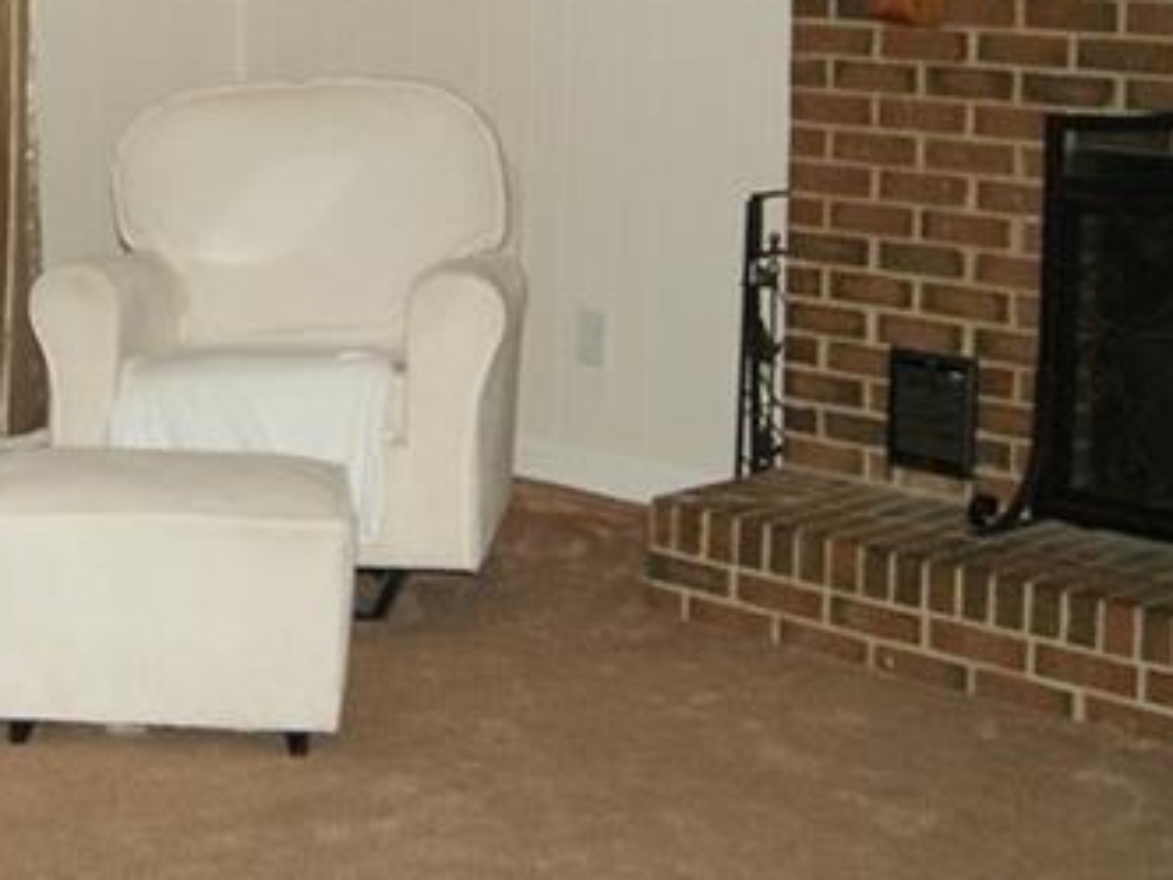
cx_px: -92
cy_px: 49
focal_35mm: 80
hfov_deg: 23.1
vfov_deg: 18.1
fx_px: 2711
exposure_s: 1/60
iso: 400
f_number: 5.6
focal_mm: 18
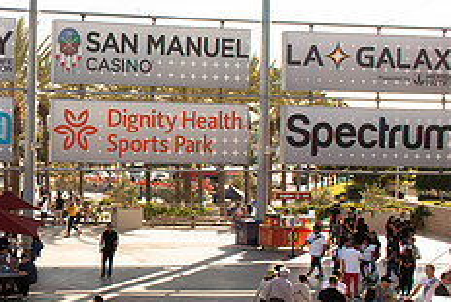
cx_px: -89
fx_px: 752
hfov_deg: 28.9
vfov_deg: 22.6
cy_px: 122
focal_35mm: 60
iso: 200
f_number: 5.6
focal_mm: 24
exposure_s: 1/800
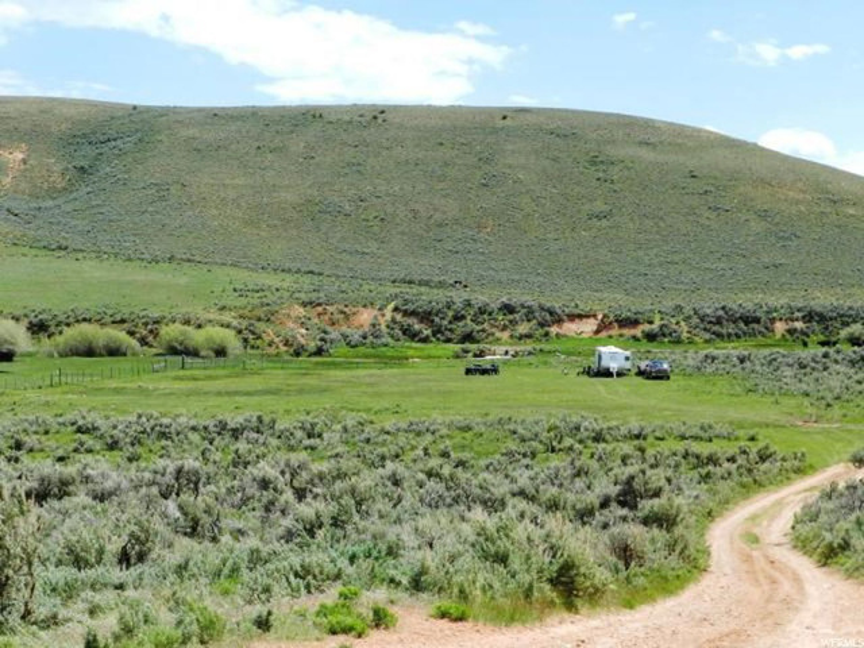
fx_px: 1697
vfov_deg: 21.6
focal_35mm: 68
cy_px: 324
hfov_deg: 28.6
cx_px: 432
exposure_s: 1/800
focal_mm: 12.1
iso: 160
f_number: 4.7
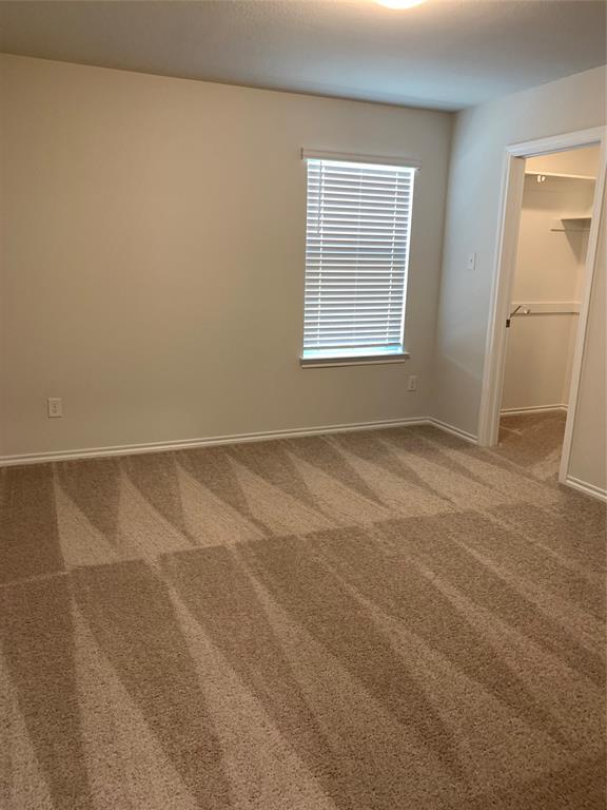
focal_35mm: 26
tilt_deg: -13.0
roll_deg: -1.6
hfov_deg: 53.1
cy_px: 405
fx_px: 608
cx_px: 304
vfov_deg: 67.3
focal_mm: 4.25
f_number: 1.8
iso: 160
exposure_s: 1/60
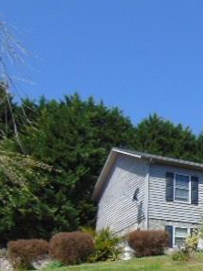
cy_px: 211
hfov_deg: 25.1
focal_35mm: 54
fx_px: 422
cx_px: 223
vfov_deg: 34.6
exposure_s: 1/1000
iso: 80
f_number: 3
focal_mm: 4.5
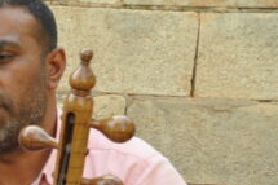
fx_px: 826
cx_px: -187
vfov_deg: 12.2
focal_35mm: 107
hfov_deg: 16.6
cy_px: 282
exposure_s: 1/60
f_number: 8
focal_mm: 20
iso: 400
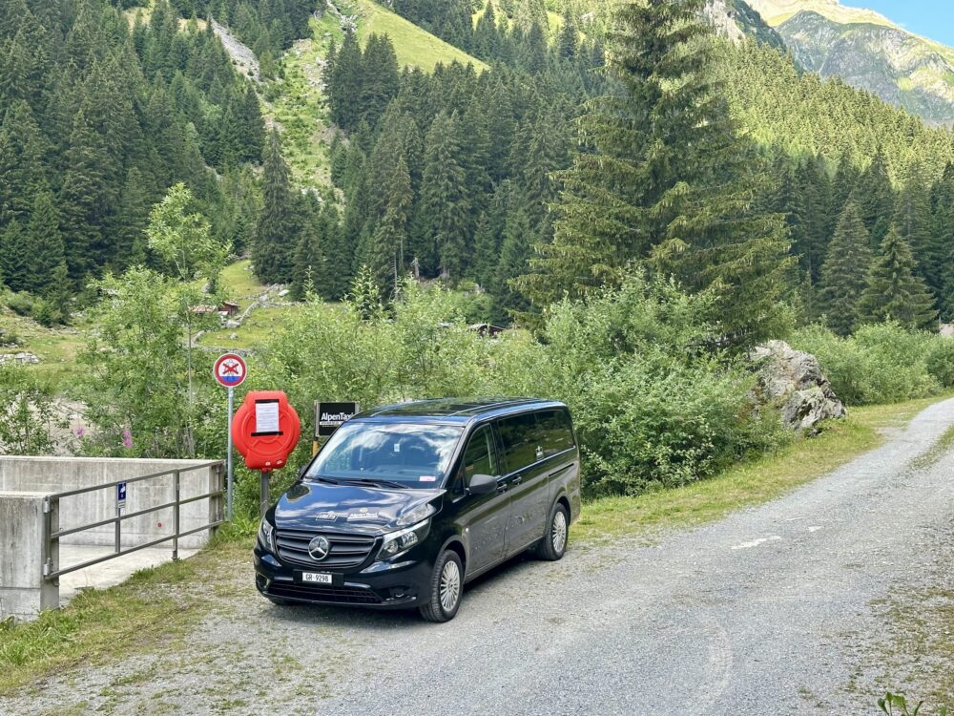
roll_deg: -0.1
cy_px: 358
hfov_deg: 39.7
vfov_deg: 30.3
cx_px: 477
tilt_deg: +1.5
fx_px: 1323
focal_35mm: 48
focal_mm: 6.86
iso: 64
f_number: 1.78
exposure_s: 1/631
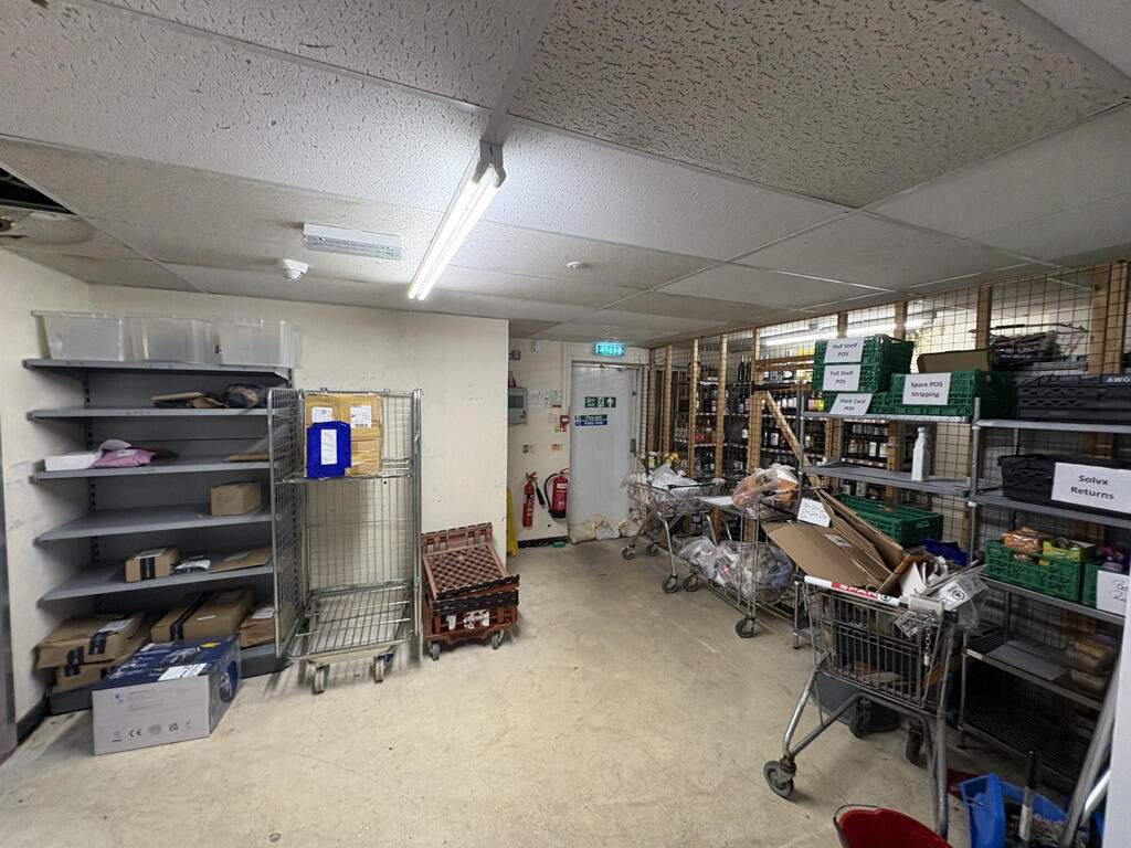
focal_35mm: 14
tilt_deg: -1.4
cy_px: 424
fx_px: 457
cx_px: 566
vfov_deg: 85.7
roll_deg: -3.0
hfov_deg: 102.1
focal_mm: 2.22
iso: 160
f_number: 2.2
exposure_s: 1/50
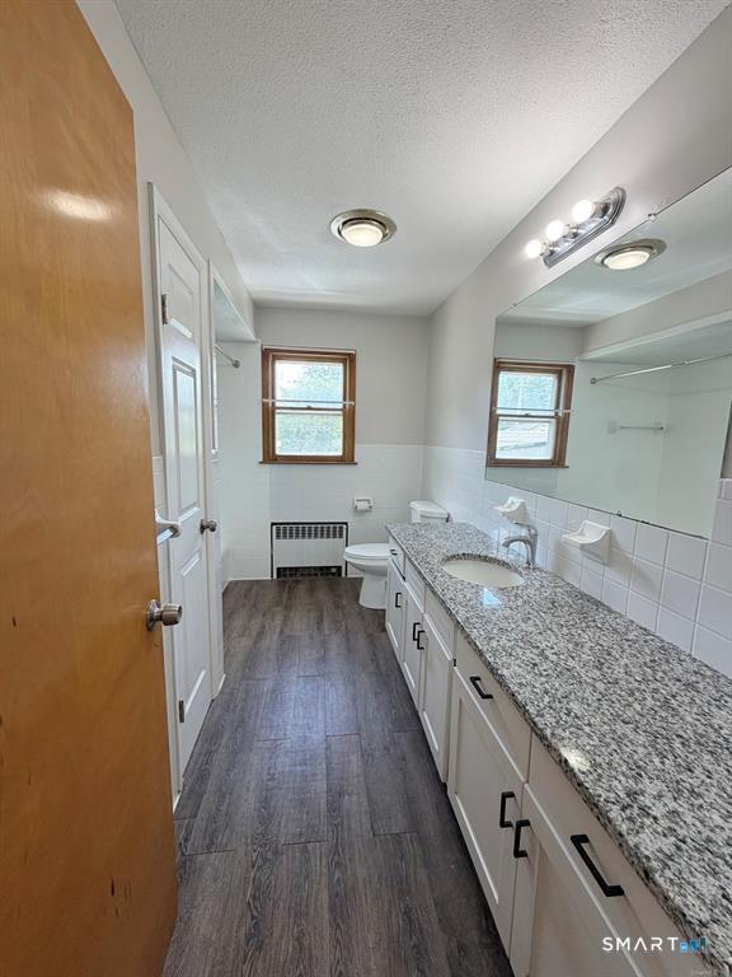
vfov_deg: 102.1
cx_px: 366
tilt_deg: -8.0
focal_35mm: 14
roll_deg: -1.4
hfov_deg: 85.7
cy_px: 488
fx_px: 395
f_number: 2.2
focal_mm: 2.22
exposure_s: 1/121
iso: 125
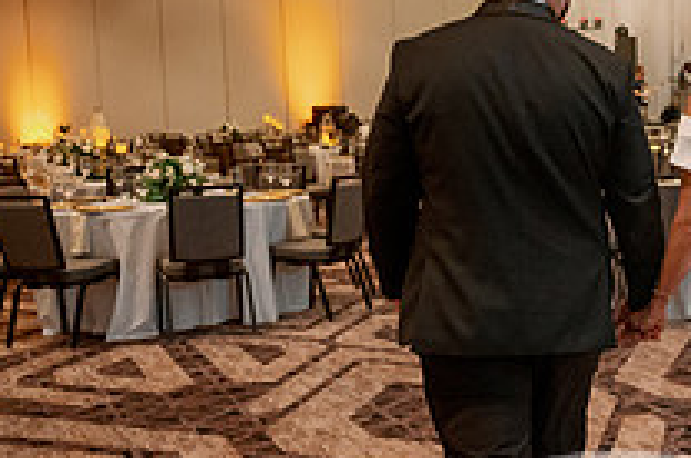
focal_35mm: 67
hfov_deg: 27.8
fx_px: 1284
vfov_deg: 20.2
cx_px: 734
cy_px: 209
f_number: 2.8
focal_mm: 24
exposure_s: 1/125
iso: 3200
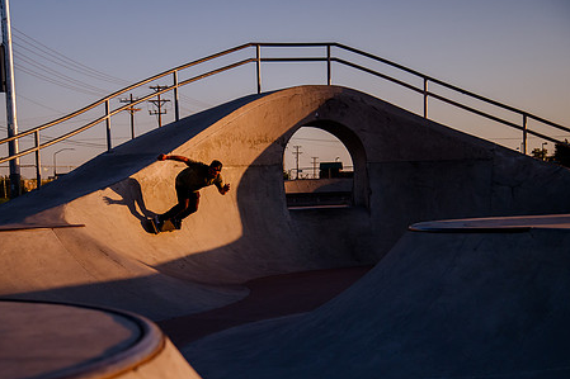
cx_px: 241
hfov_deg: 28.4
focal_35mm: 71
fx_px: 1124
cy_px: 240
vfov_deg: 19.1
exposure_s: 1/5000
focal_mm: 55
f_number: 4
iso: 1000
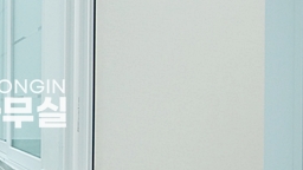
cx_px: -80
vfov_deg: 24.4
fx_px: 394
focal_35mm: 49
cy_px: 94
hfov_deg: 32.7
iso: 800
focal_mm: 10
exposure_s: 1/30
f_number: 5.6
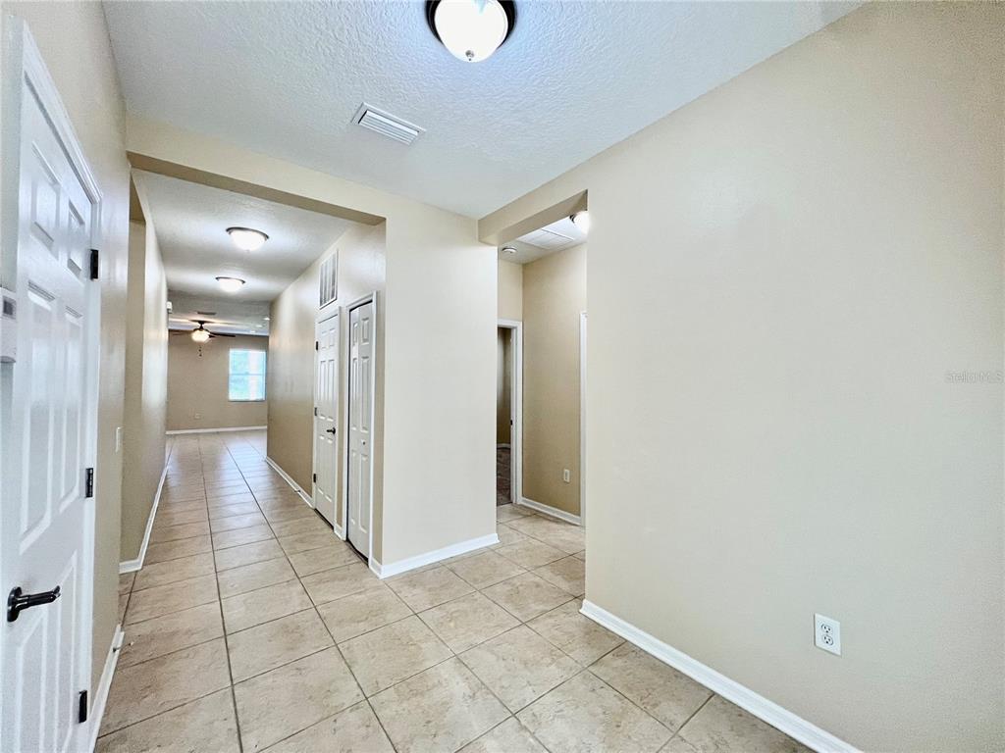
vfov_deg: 89.9
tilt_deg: +1.0
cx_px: 502
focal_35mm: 13
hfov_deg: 106.2
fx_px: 377
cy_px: 376
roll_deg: +0.1
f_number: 1.8
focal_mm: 1.57
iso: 125
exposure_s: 1/120
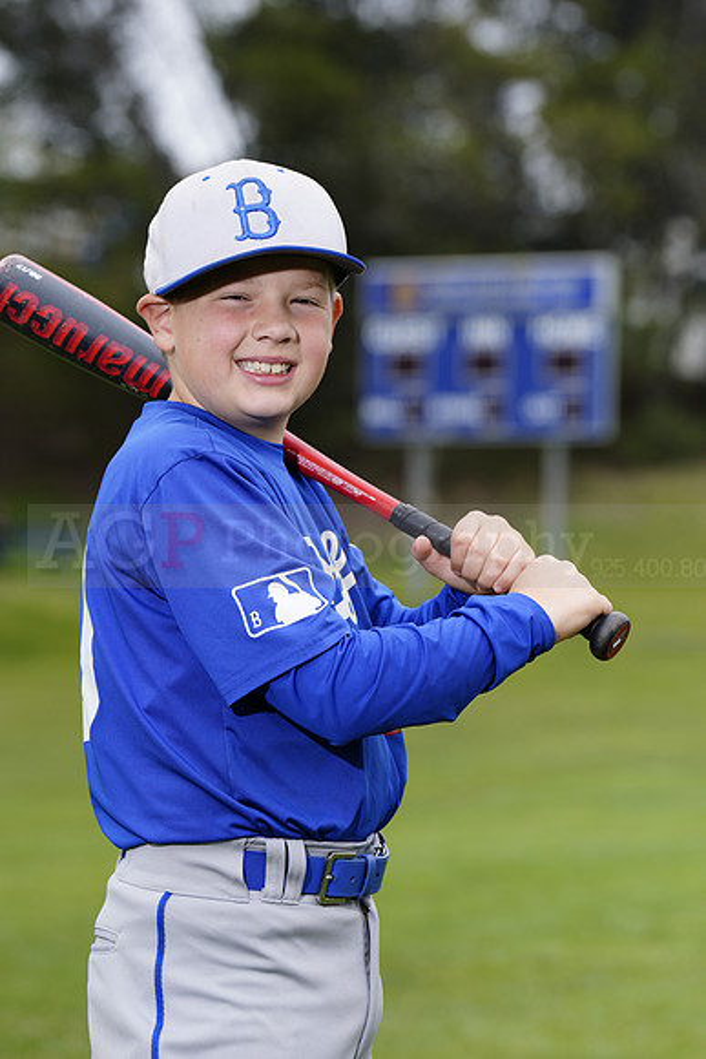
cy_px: 530
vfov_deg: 11.7
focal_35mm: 175
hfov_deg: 7.9
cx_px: 353
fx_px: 5144
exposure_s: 1/250
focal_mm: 175
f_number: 6.3
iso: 100
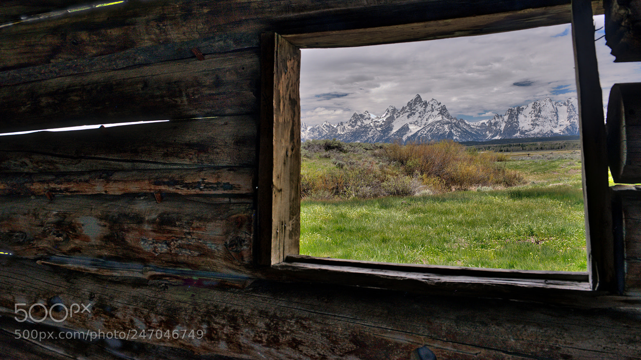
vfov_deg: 38.8
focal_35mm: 30
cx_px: 317
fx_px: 510
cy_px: 148
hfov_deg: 64.3
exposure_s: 1/125
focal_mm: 28
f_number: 9
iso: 800
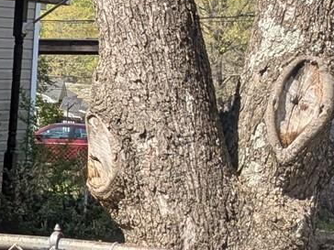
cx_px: -510
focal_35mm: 152
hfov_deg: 10.7
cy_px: -28
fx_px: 1467
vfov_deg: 9.7
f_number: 1.73
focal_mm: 4.38
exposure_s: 1/1232
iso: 46
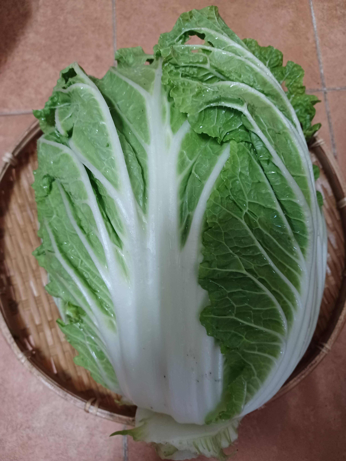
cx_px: 173
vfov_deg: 69.4
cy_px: 230
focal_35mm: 25
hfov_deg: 54.9
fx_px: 333
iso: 640
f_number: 1.8
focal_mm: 4.6
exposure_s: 1/25
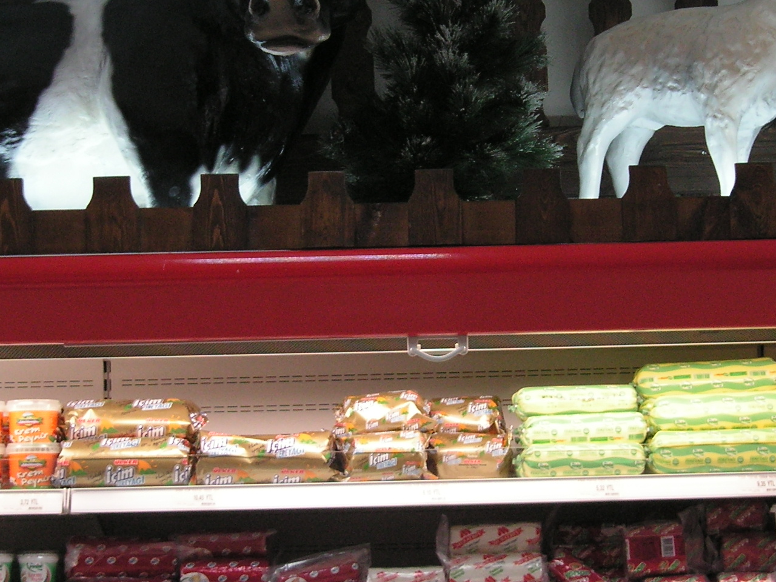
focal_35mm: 104
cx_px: 510
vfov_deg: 14.2
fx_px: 2331
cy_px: 232
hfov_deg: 18.8
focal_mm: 8.6
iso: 80
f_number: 3.6
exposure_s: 1/60
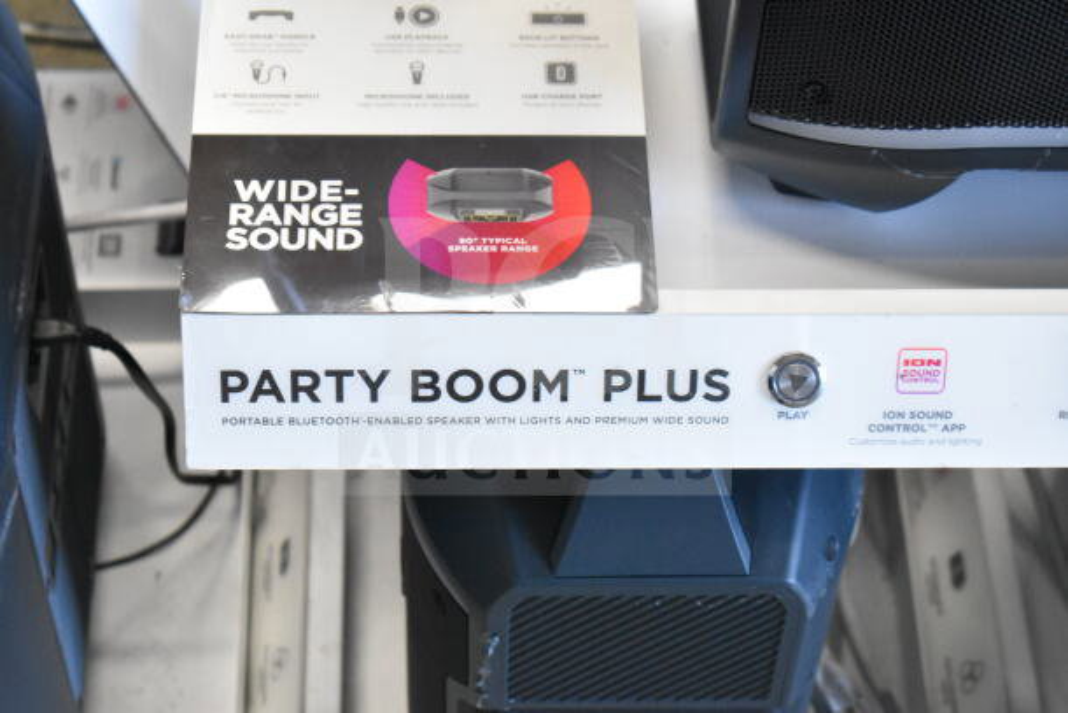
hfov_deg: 24.6
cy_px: 356
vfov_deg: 16.6
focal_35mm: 82
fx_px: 2448
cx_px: 534
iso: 5000
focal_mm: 55
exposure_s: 1/100
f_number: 5.6
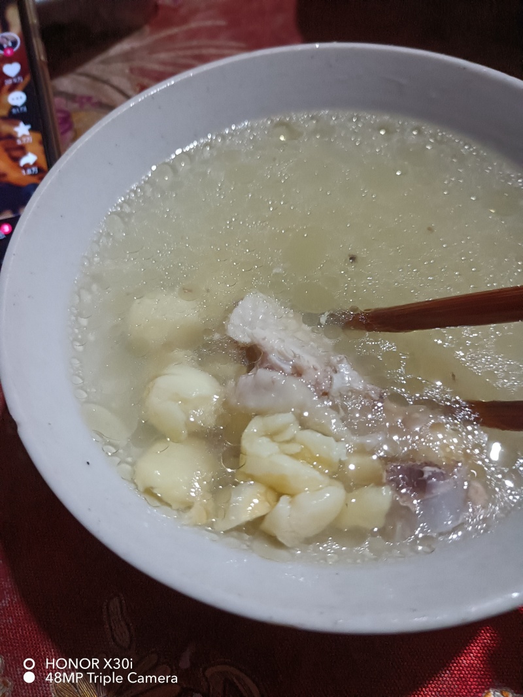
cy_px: 348
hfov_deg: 53.1
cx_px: 262
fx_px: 524
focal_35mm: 26
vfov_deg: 67.3
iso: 3490
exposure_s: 1/50
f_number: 1.8
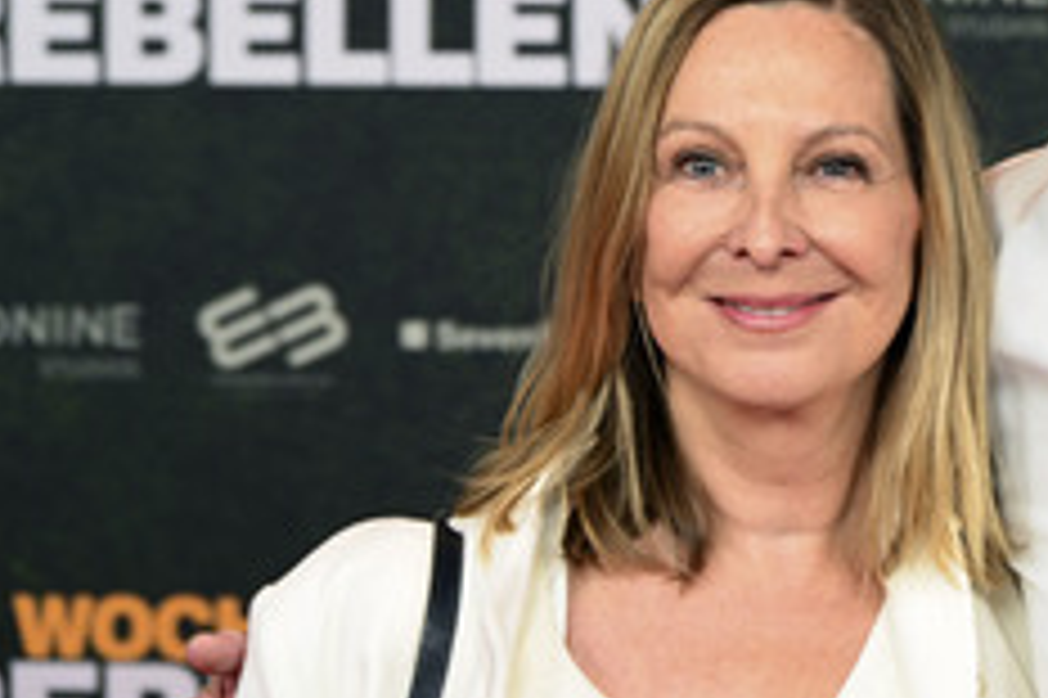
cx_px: 1010
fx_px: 5120
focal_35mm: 176
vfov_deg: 7.8
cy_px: 149
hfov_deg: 11.6
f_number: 6.3
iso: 1000
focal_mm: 91
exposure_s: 1/200
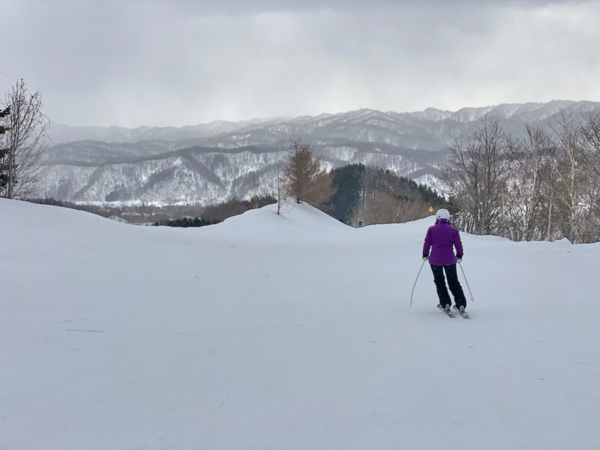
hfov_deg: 36.8
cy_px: 225
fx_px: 901
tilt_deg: -7.6
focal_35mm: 52
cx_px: 300
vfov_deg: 28.0
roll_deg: +3.3
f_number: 2
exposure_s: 1/1776
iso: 20
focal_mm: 6
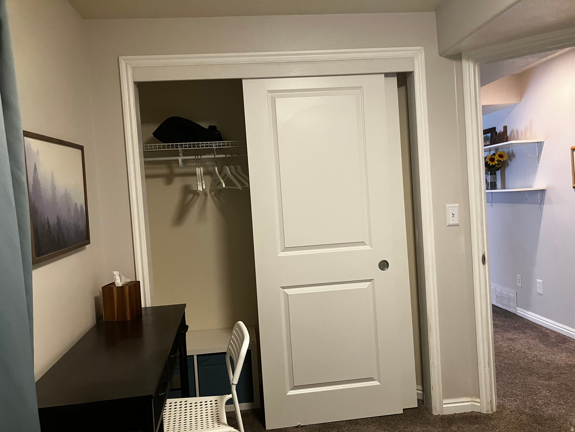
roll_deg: +3.0
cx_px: 288
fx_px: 465
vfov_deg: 49.7
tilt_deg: -3.0
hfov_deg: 63.4
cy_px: 216
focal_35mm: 28
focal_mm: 3.99
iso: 200
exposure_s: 1/60
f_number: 1.8
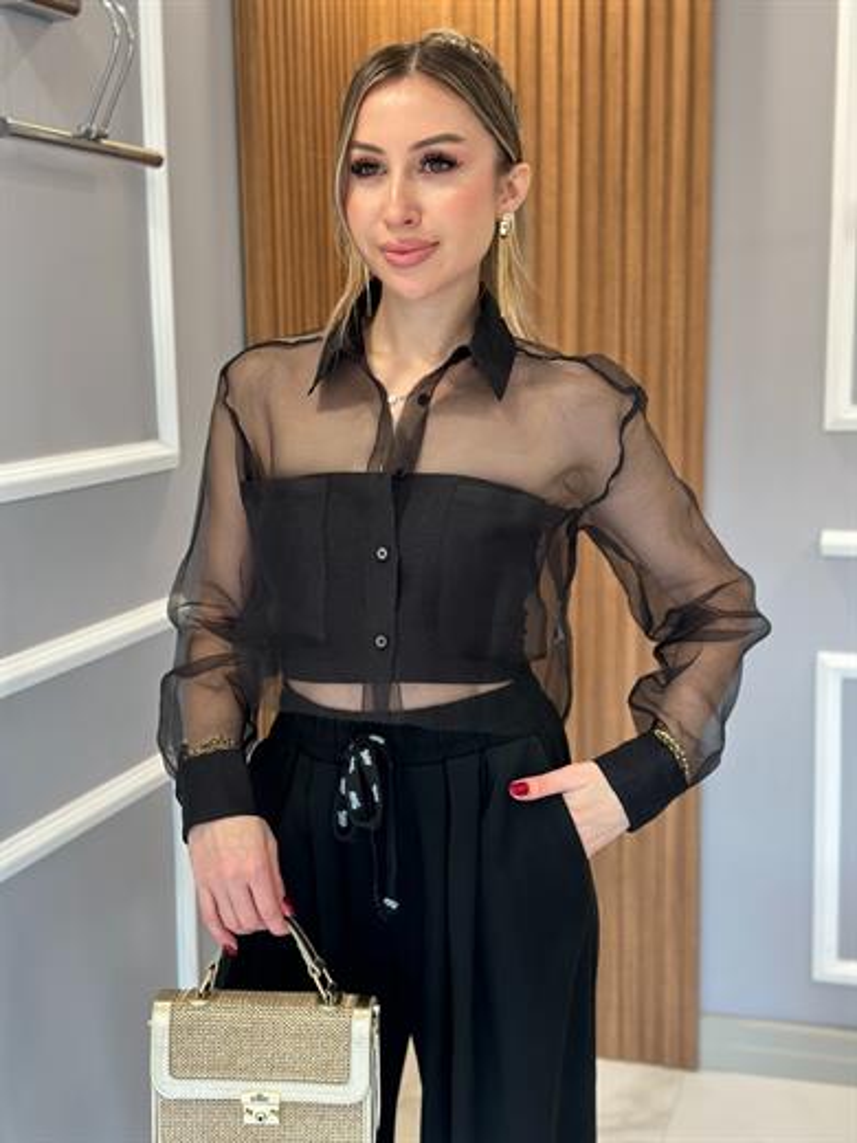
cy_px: 572
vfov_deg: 39.7
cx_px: 428
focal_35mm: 48
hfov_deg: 30.3
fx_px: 1584
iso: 160
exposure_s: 1/60
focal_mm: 6.86
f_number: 1.78
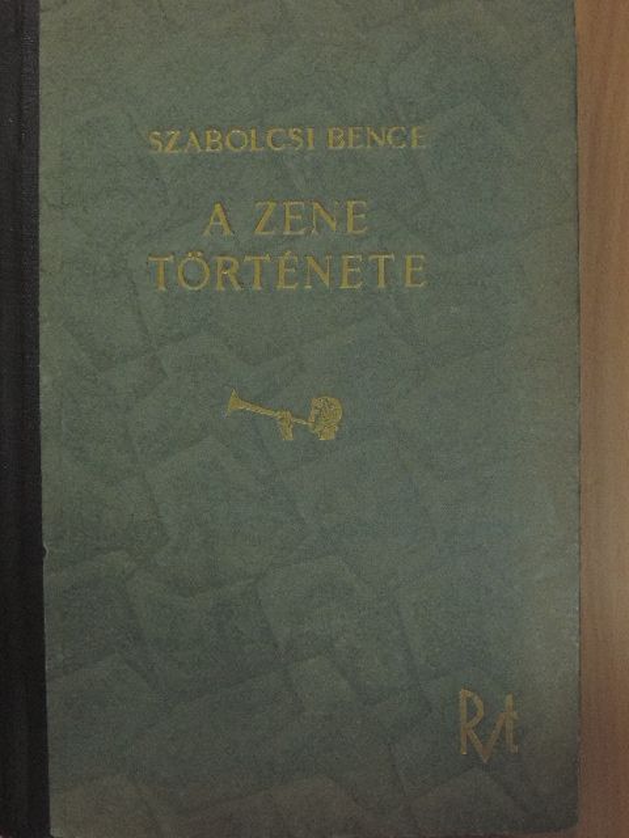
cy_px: 419
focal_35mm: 50
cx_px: 314
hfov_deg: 29.1
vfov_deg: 38.2
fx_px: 1211
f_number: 3.6
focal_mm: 8.9
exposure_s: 1/100
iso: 800
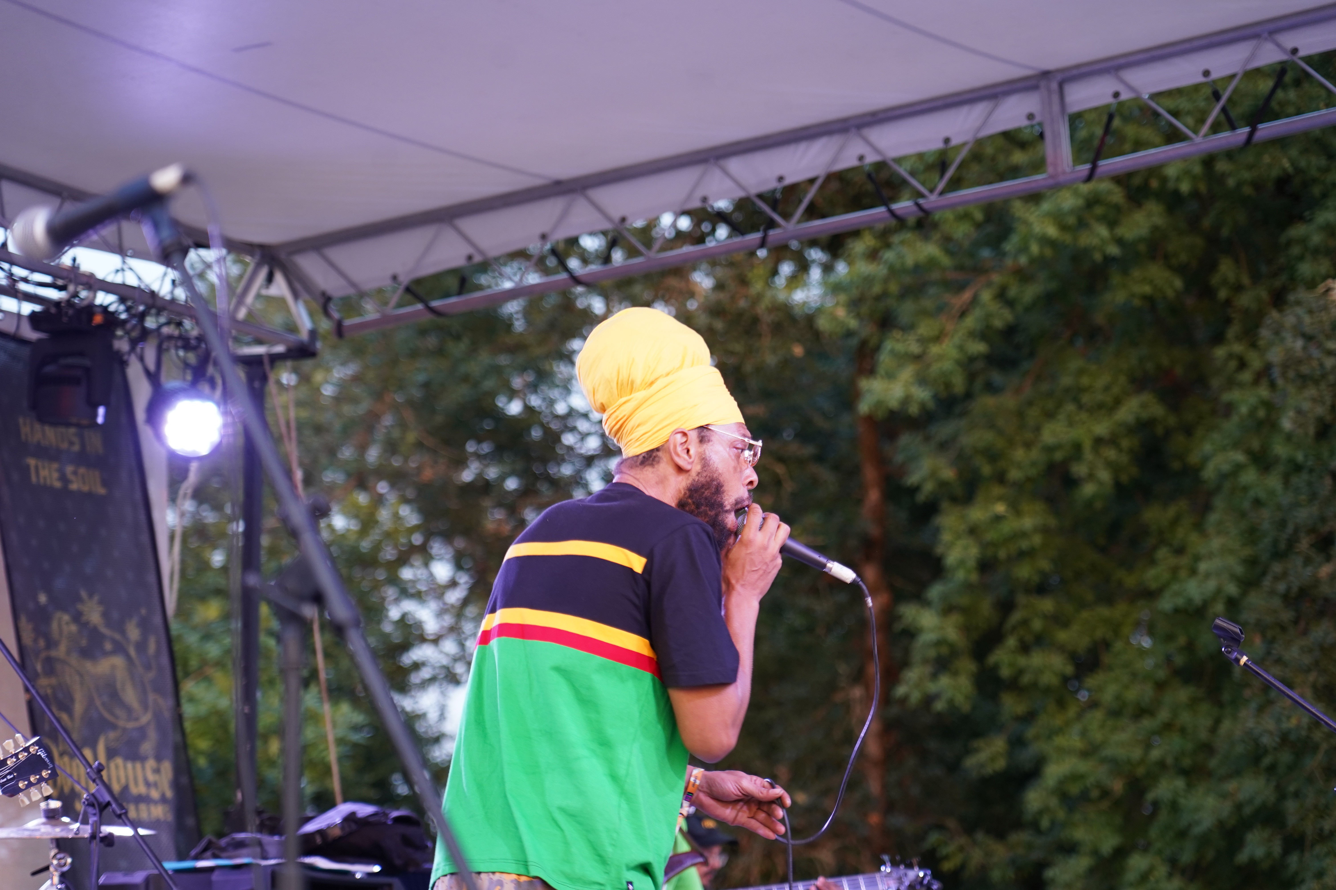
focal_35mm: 105
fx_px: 3896
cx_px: 668
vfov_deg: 13.0
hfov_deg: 19.5
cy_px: 445
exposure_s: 1/160
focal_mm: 105
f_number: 4
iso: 1000
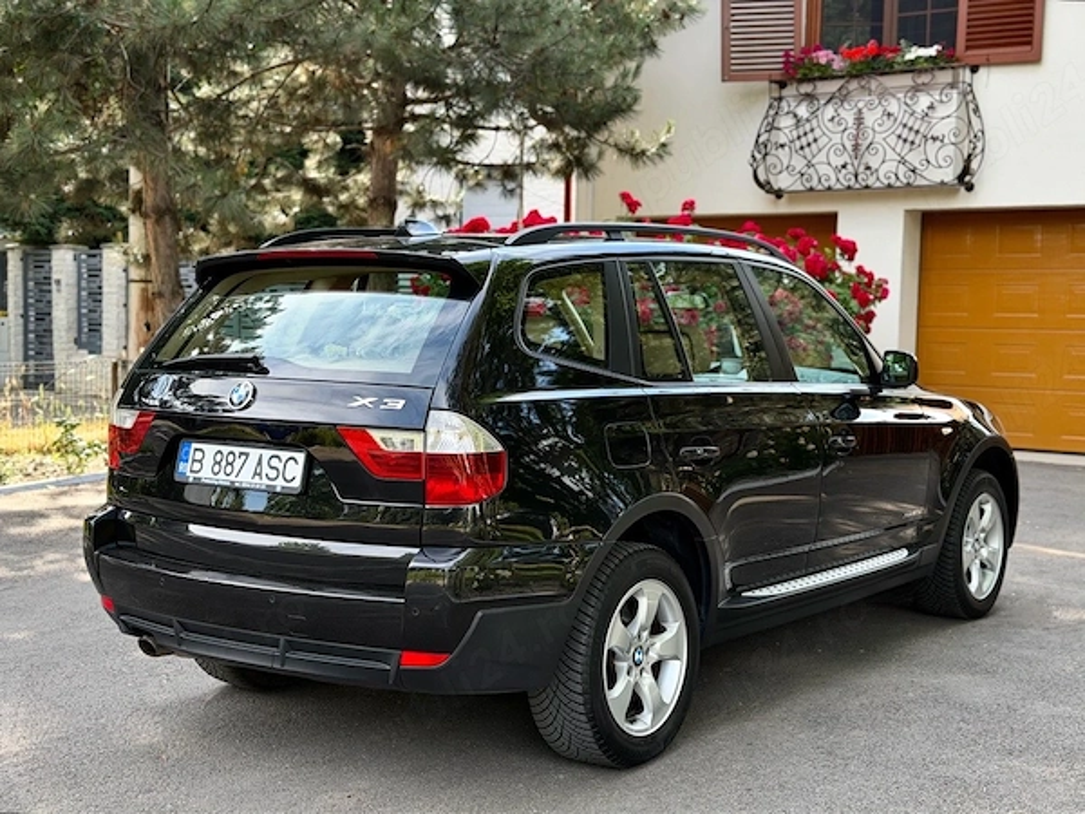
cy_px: 407
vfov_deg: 30.3
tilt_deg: -3.5
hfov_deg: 39.7
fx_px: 1505
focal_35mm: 48
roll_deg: +0.9
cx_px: 542
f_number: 1.78
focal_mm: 6.76
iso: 80
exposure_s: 1/356
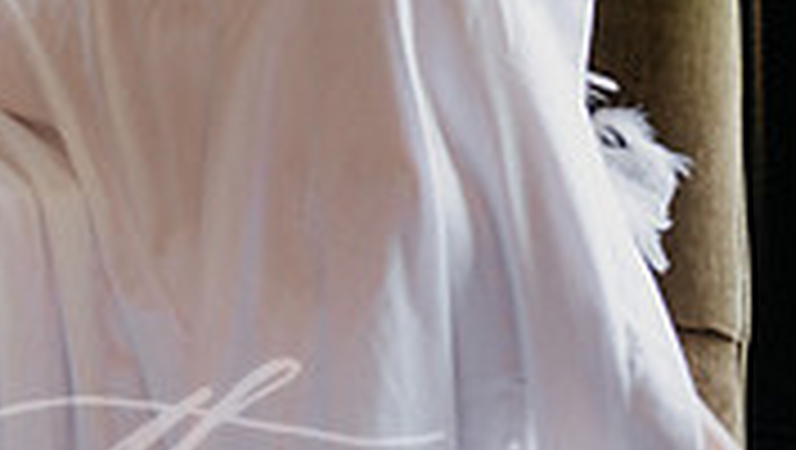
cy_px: -338
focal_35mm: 133
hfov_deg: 16.0
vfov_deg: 8.8
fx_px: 2810
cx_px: 166
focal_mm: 50
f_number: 2.8
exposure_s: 1/200
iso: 640
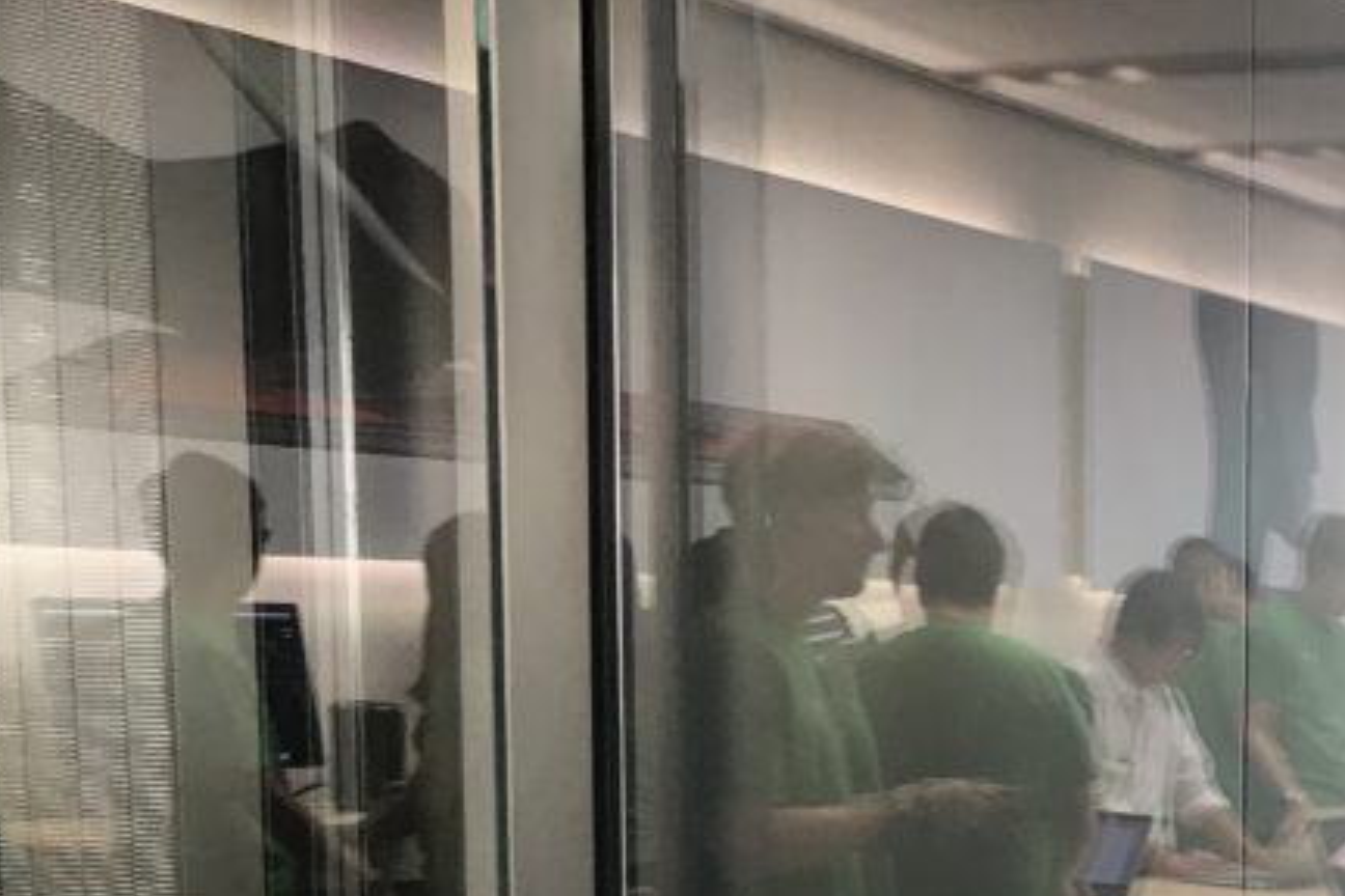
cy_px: 986
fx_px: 2578
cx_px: 1550
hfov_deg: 26.5
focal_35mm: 69
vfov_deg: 18.9
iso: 32
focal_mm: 3.99
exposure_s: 1/33
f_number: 1.8
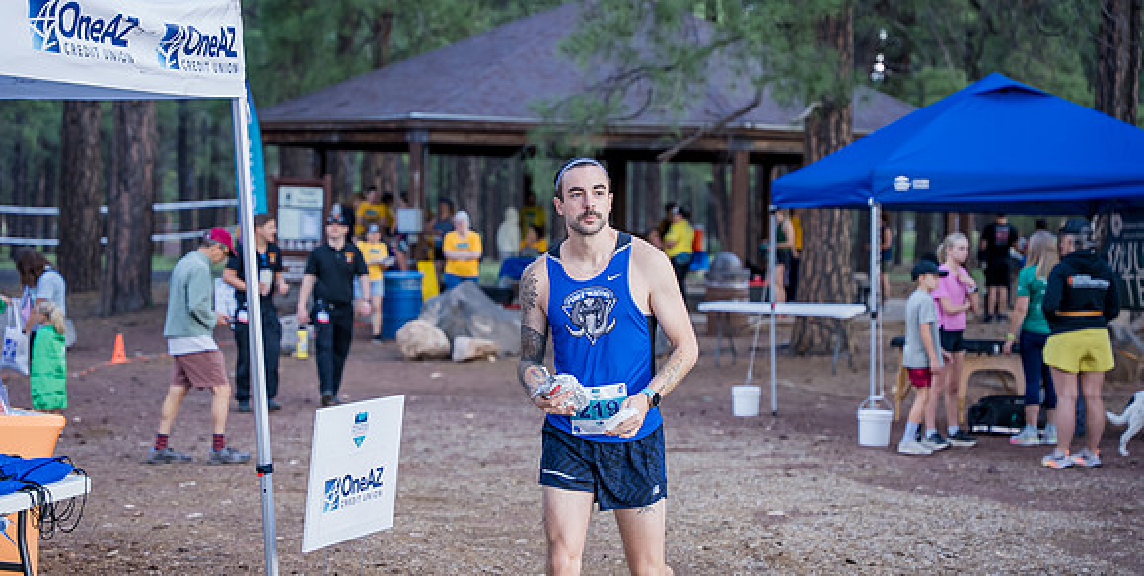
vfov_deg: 14.7
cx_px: 572
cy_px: 295
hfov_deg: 28.7
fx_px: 2238
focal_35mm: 76
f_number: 3.2
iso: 400
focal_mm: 70
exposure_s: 1/250
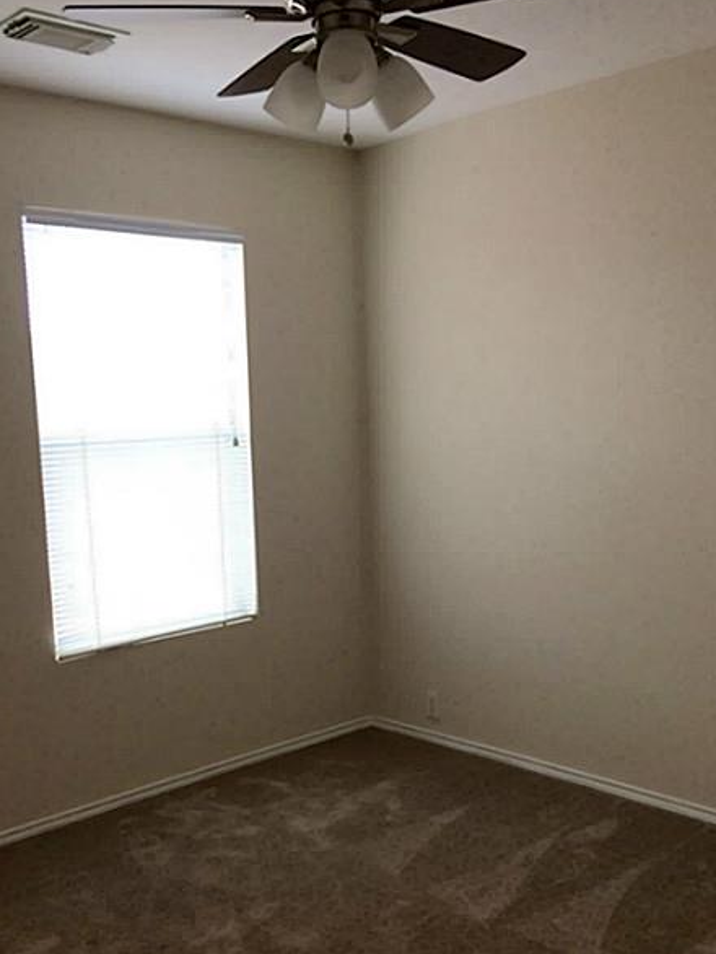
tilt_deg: -9.2
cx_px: 325
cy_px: 552
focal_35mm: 38
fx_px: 1047
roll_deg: +3.4
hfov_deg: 37.7
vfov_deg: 48.8
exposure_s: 1/30
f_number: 2.2
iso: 50
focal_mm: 4.15
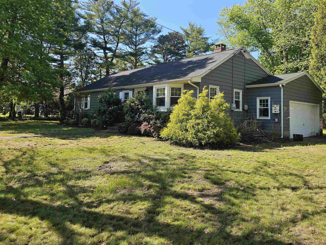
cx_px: 180
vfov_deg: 51.2
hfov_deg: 65.2
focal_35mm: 27
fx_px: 254
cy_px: 104
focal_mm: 6.3
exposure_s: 1/332
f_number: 1.7
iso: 10
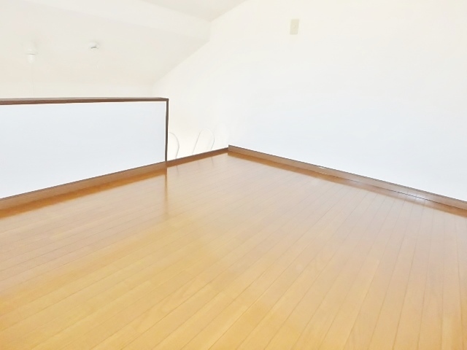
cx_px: 234
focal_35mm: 21
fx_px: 283
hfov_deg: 79.0
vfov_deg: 63.4
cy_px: 175
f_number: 3.5
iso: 400
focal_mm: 3.7
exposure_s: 1/30
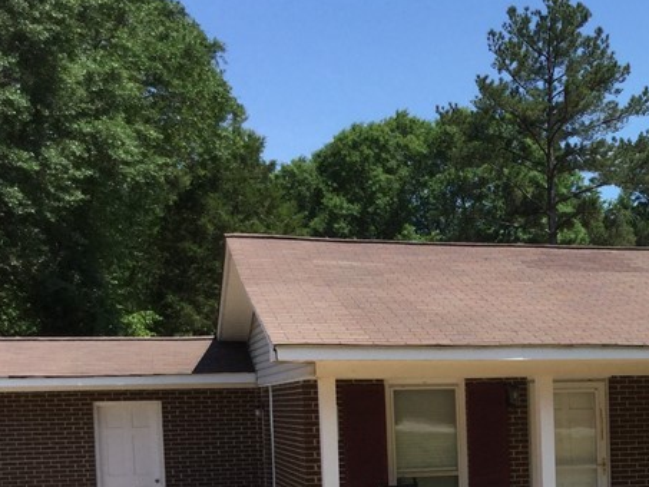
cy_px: 490
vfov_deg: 20.3
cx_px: 682
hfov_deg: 26.0
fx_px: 1313
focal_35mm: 70
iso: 25
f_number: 2.4
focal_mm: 3.3
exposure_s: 1/1274
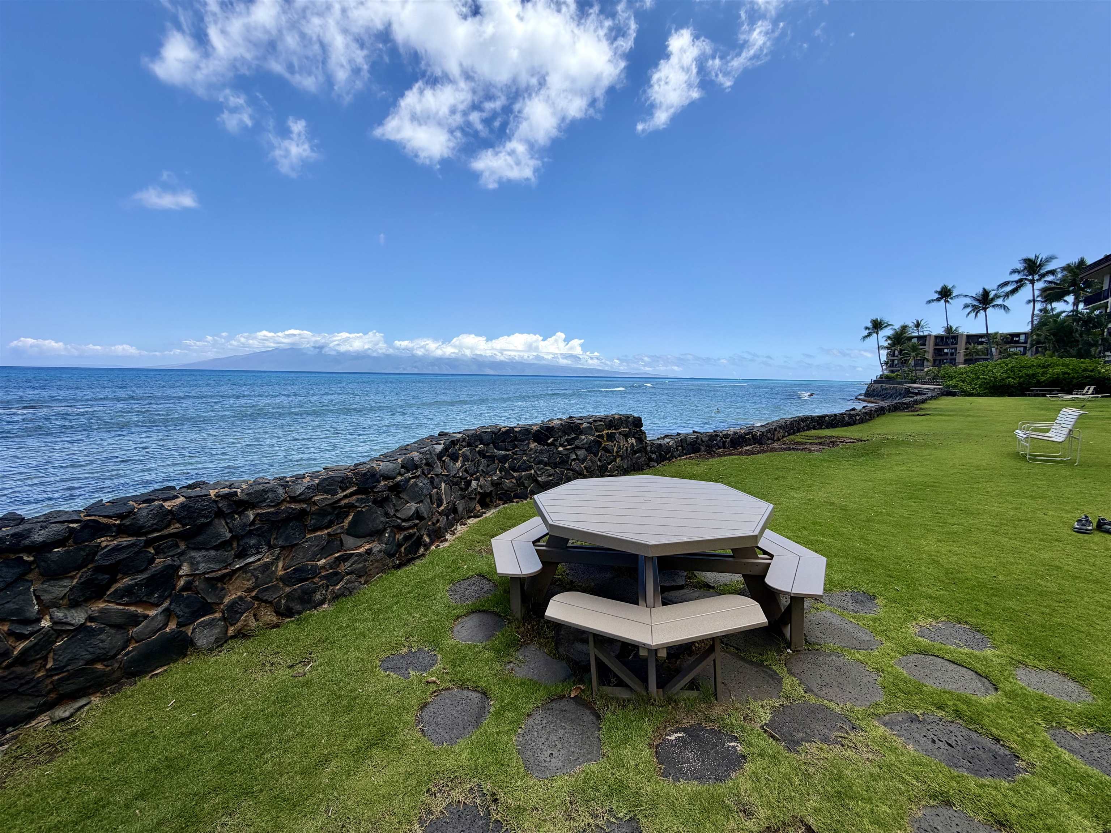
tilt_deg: -4.0
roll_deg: -1.0
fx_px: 449
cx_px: 556
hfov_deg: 102.1
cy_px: 416
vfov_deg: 85.7
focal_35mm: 14
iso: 20
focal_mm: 2.22
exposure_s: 1/770
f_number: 2.2
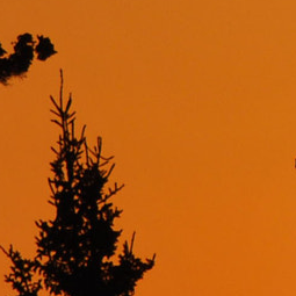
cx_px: 477
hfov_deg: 0.6
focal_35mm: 3072
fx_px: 29719
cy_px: -39
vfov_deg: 0.6
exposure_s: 1/1250
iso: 200
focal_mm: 300
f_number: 5.6
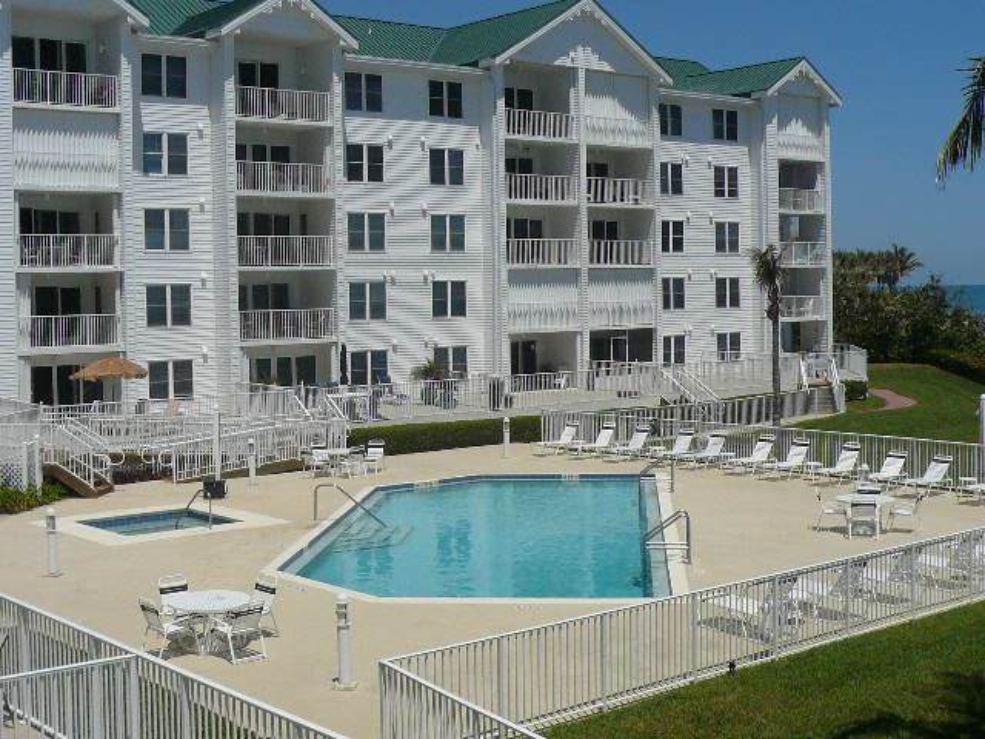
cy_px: 370
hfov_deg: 37.5
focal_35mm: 51
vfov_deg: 28.6
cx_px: 492
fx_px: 1451
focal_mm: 5.4
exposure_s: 1/640
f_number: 9
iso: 100
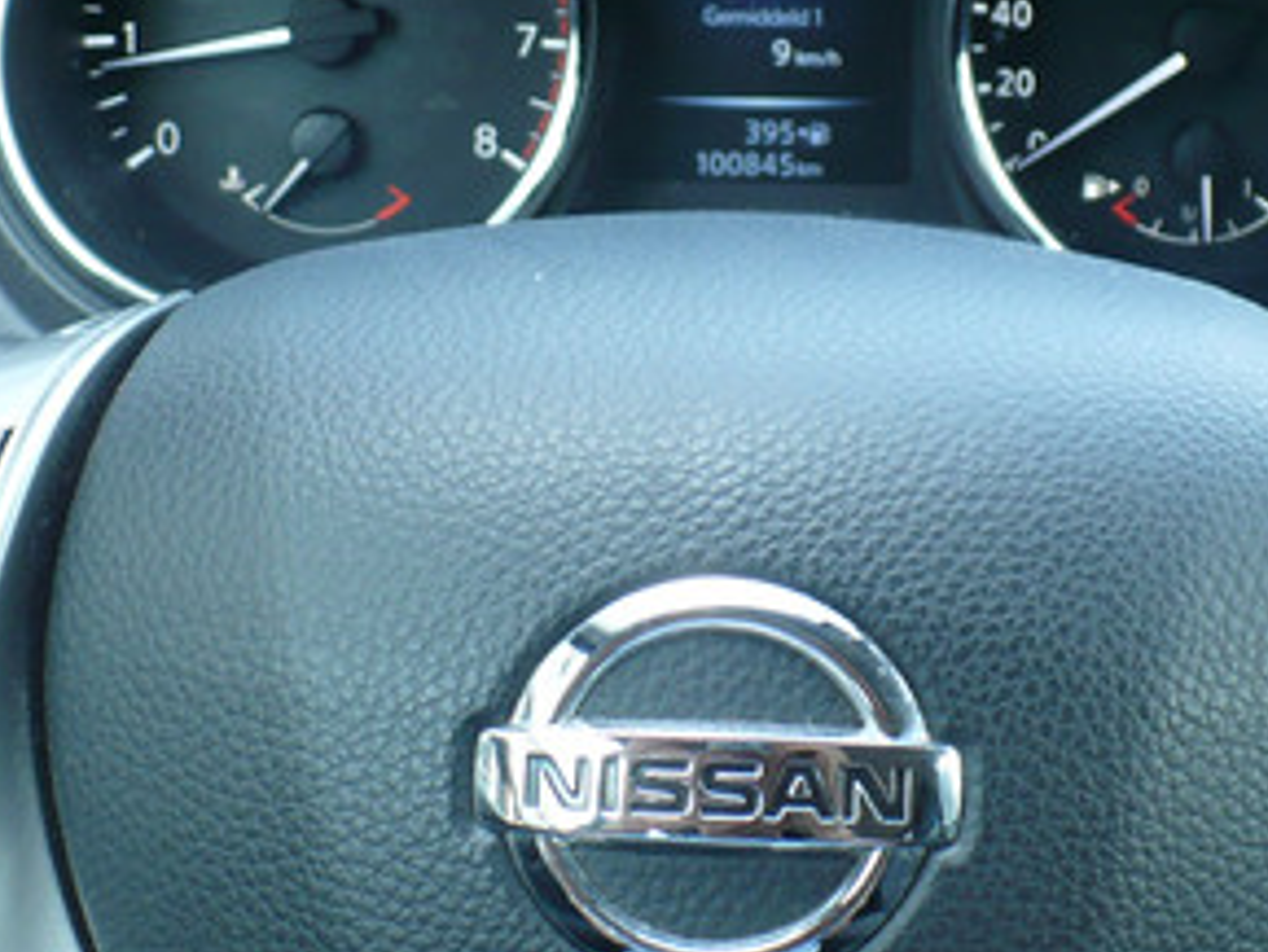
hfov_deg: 23.8
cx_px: 746
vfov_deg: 18.0
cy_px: 360
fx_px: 3005
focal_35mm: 82
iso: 100
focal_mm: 6.1
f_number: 2.8
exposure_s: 1/40
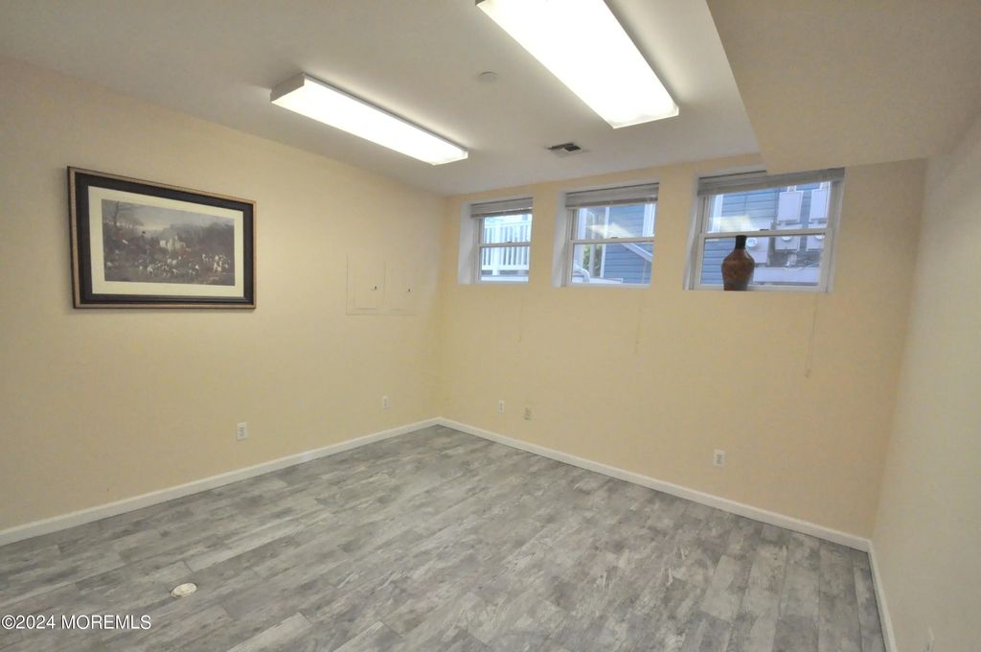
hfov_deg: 100.5
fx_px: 408
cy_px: 326
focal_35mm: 15
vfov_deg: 77.2
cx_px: 490
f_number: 18
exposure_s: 1/100
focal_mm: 10
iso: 3200
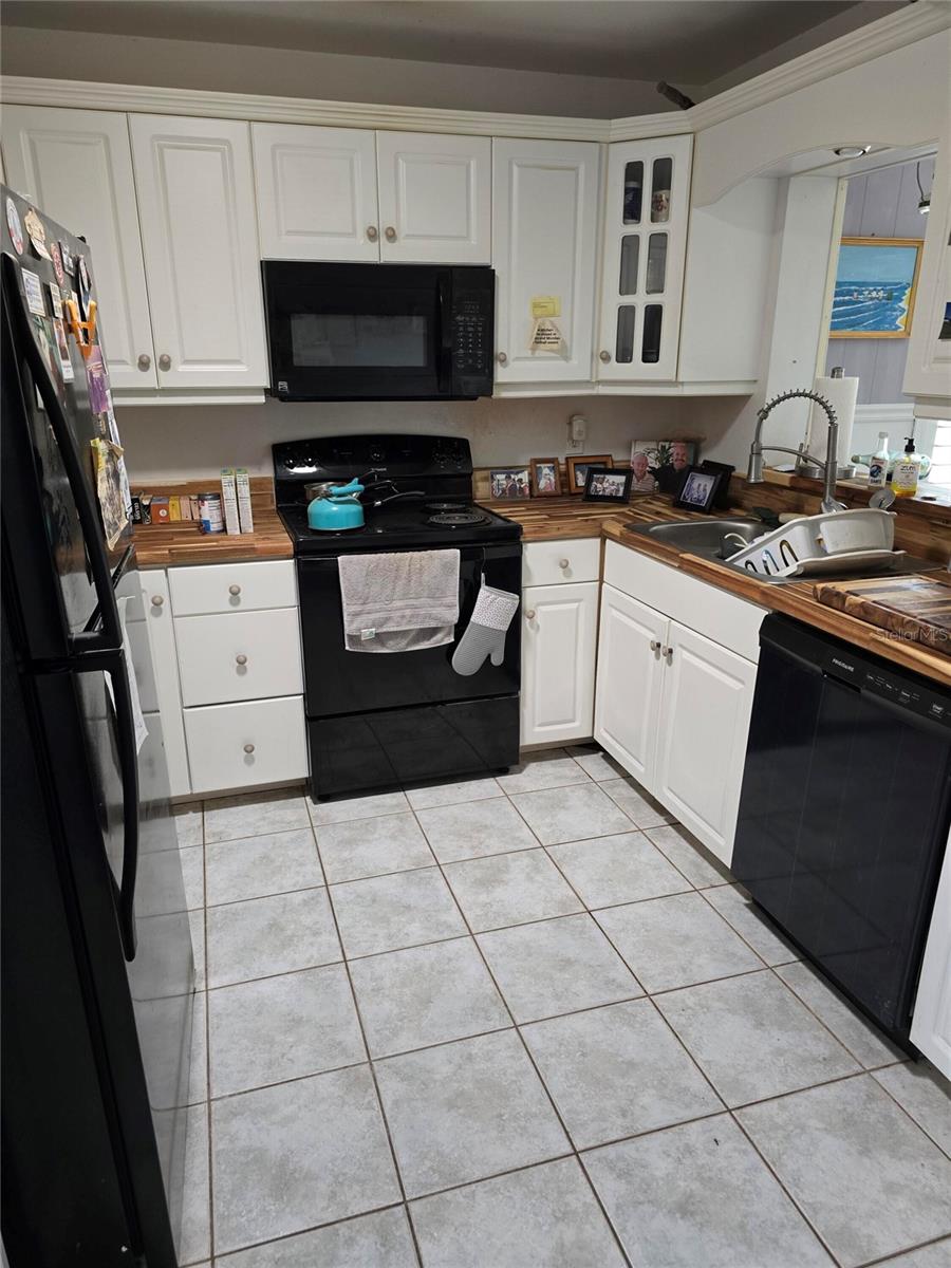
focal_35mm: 23
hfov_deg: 58.9
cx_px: 476
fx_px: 843
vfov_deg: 73.9
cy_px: 634
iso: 320
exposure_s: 1/120
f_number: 1.7
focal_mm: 6.3
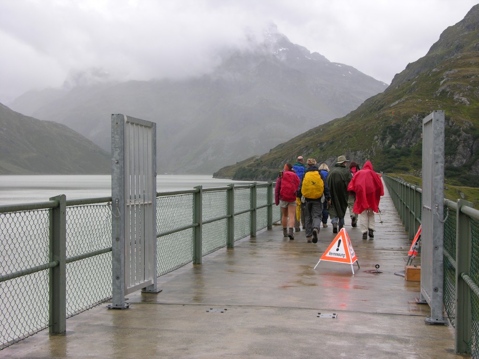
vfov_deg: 27.0
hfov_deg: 35.5
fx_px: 747
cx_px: 240
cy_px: 180
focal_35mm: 54
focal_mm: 13.7
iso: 50
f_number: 4.9
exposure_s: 1/173
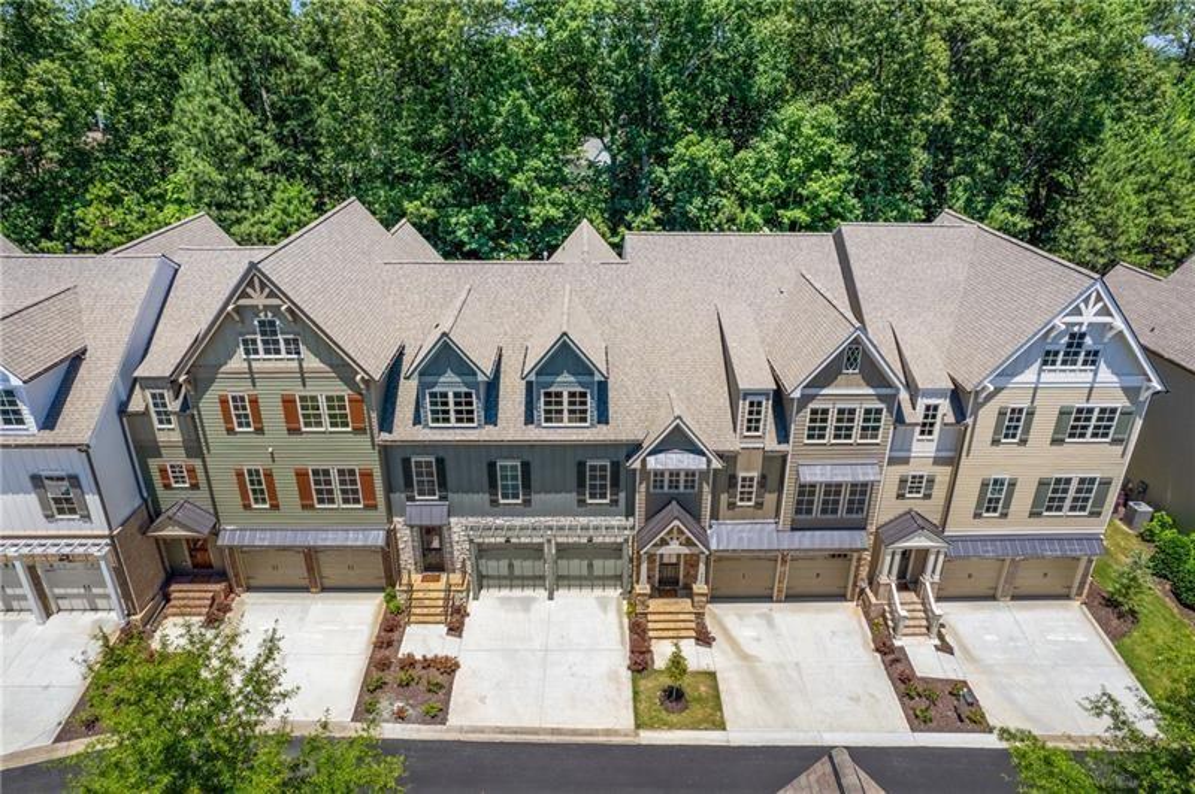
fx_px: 730
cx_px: 598
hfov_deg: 78.6
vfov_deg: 57.1
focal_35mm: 22
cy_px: 397
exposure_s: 1/1600
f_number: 2.8
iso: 100
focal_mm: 8.38
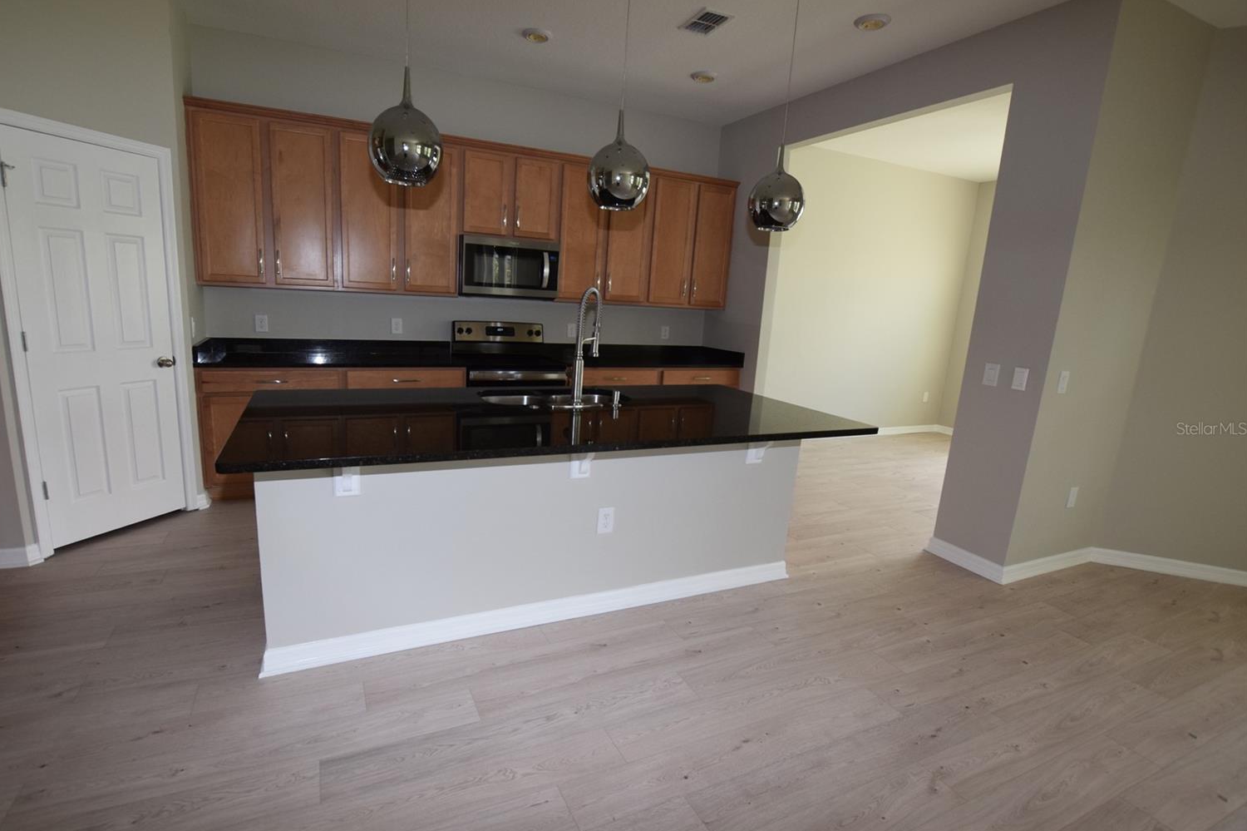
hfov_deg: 96.6
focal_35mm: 16
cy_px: 428
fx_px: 554
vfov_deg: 73.7
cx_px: 585
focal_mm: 10
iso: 720
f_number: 5.6
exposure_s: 1/125
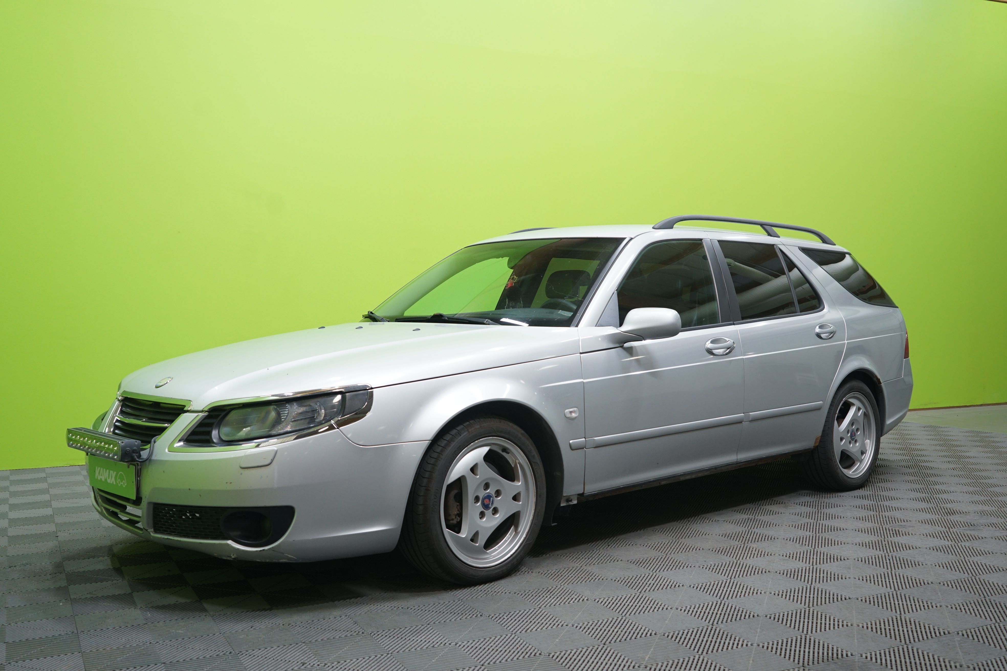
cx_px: 504
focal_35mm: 35
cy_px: 336
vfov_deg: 37.9
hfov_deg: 54.4
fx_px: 979
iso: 640
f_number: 4.5
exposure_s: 1/25
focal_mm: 35
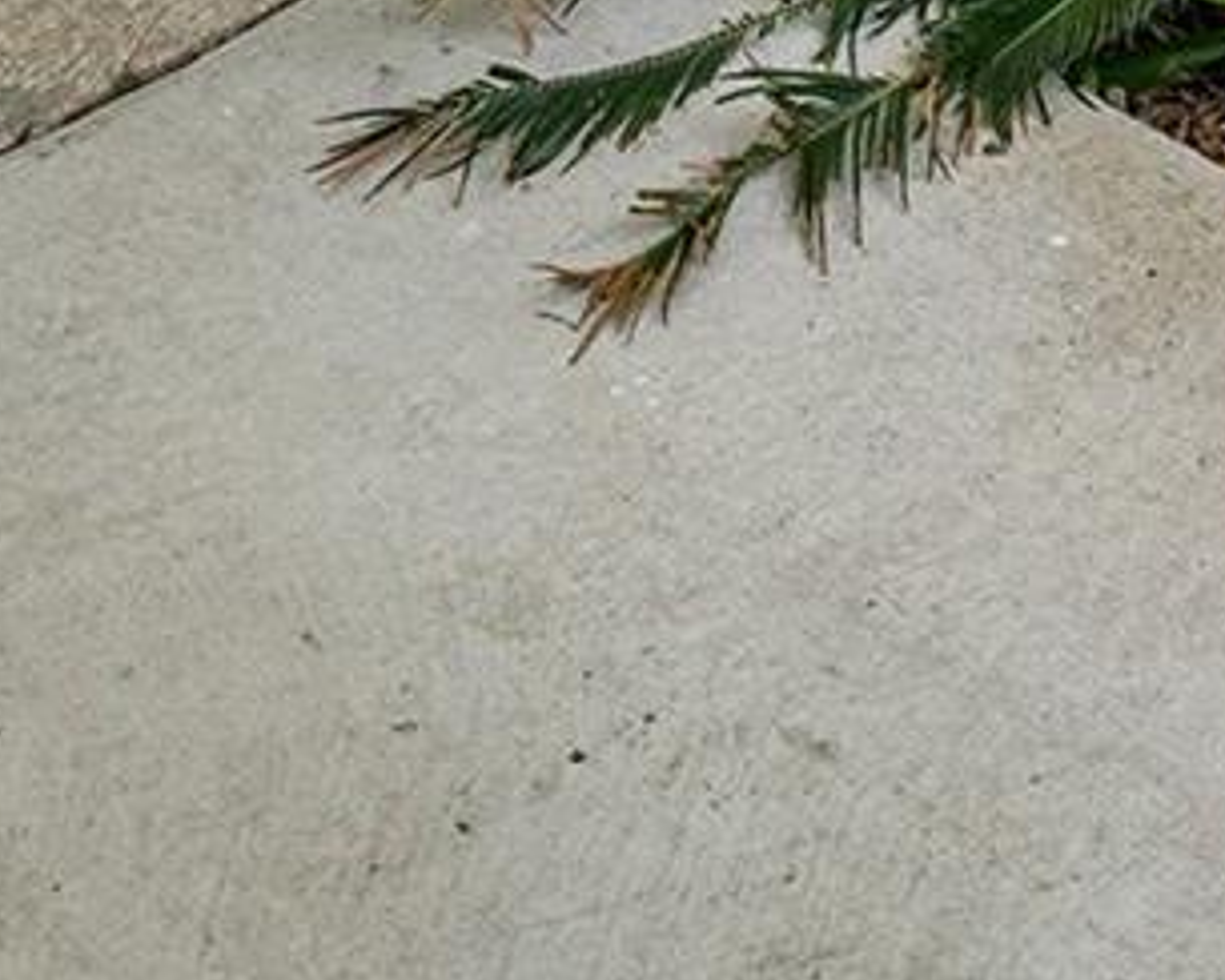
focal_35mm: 69
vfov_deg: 15.9
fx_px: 2502
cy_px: -1113
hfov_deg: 25.5
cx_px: 1350
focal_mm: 14
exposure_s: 1/640
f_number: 7.1
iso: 400
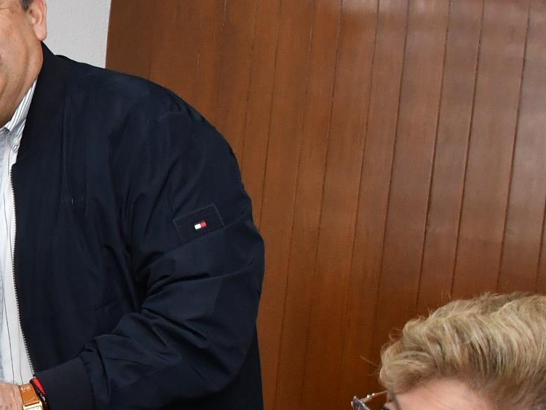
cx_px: -371
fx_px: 1688
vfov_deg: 13.8
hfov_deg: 16.1
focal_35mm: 107
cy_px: 283
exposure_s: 1/100
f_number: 5.6
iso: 1250
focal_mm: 20
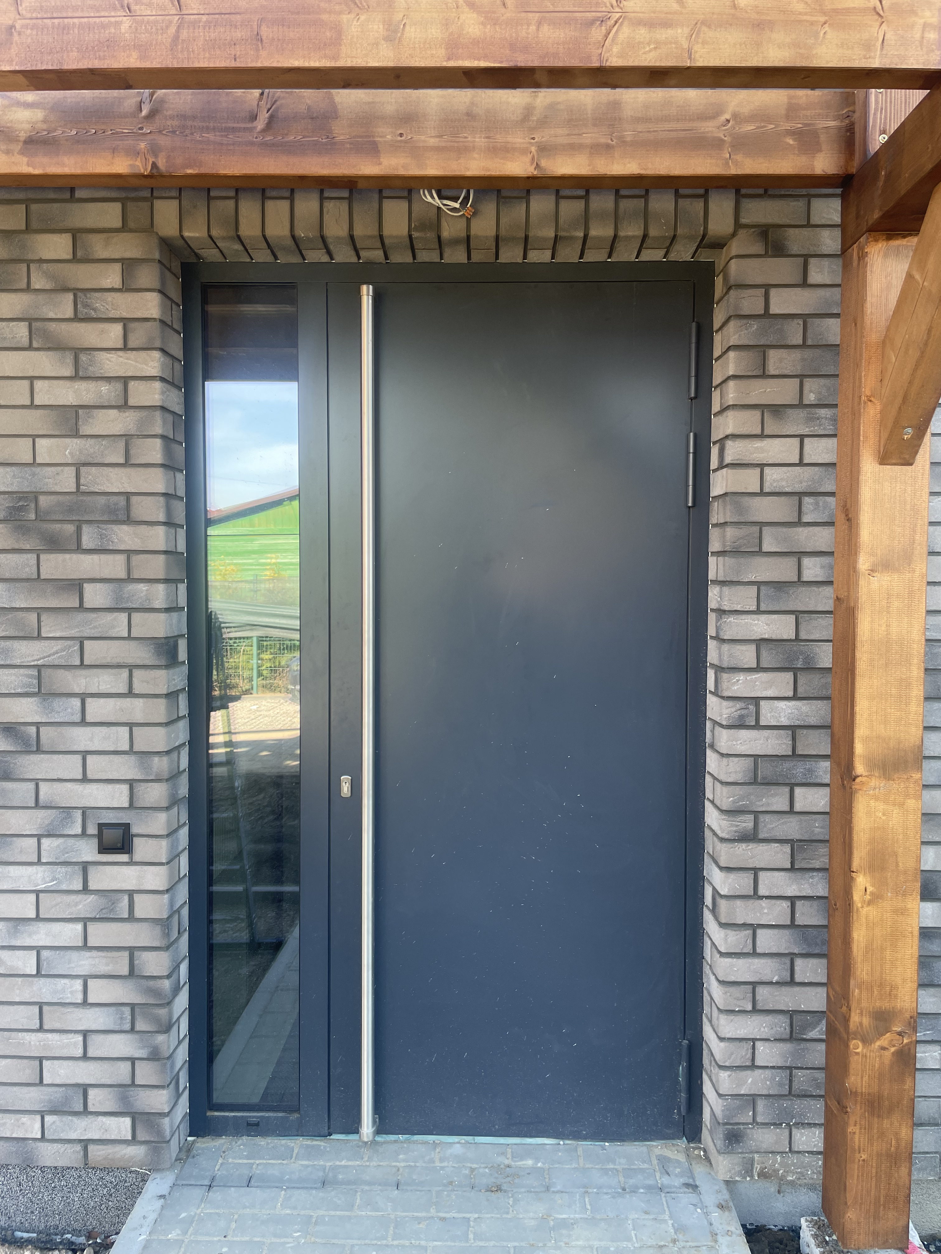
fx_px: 942
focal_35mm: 26
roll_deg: +0.2
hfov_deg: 53.1
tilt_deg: -2.8
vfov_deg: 67.3
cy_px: 627
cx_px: 470
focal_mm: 4.2
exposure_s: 1/121
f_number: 1.6
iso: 40
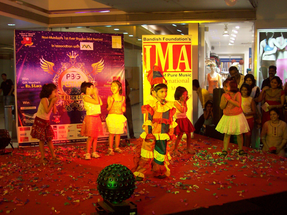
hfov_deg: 42.1
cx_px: 144
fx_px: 373
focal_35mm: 45
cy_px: 108
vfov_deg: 32.2
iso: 160
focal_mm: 7.6
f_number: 3
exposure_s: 1/45.7
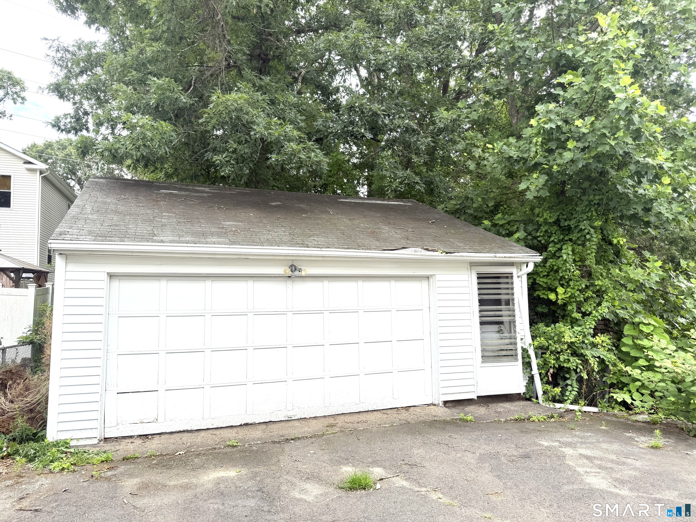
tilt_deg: +3.6
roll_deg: +1.1
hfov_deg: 71.6
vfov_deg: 56.8
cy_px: 261
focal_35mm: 24
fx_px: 483
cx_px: 348
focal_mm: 6.76
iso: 80
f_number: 1.78
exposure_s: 1/1018
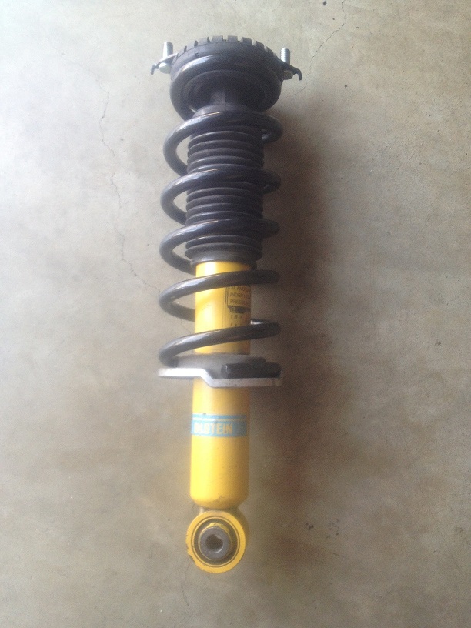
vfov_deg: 52.6
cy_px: 314
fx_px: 635
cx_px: 236
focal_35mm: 35
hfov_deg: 40.7
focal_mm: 4.28
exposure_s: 1/60
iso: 64
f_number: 2.4
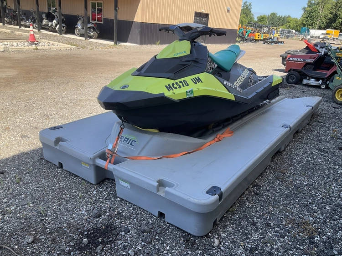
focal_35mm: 29
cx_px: 171
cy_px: 128
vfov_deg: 48.3
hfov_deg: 61.6
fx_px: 287
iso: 25
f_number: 1.8
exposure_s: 1/620
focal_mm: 3
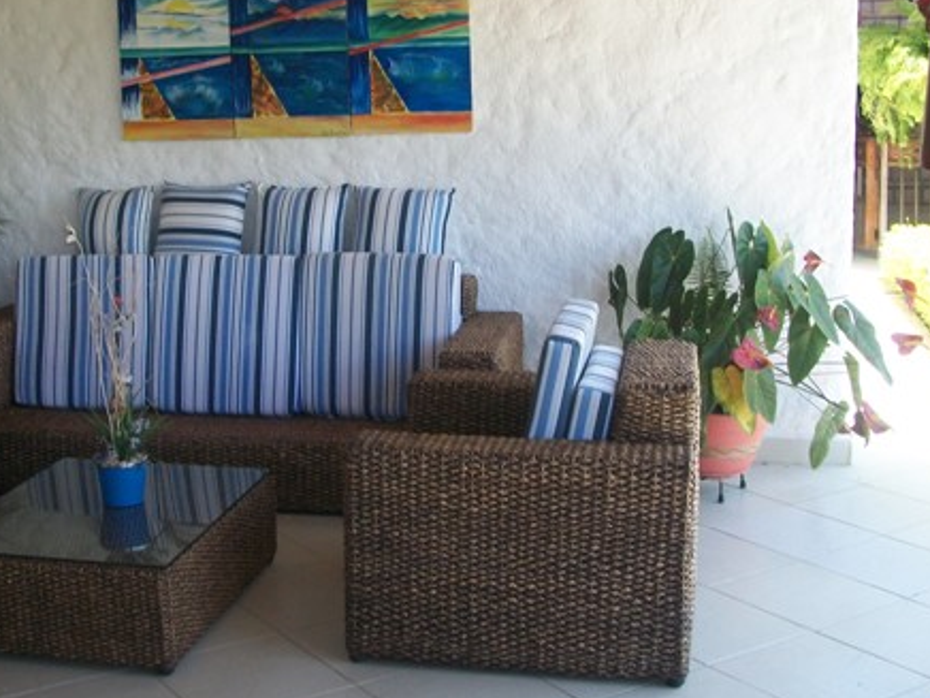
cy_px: 312
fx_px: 1263
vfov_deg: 30.9
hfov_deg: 40.1
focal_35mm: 47
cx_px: 346
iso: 80
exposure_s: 1/200
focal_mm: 5.7
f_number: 2.9
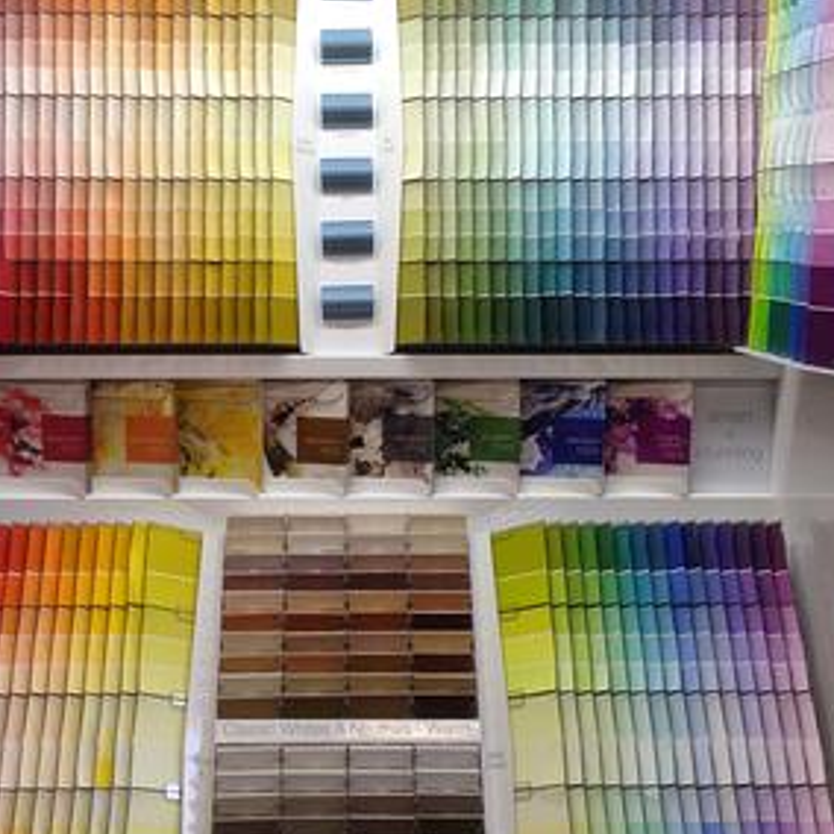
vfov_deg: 35.3
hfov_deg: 35.3
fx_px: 1308
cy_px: 396
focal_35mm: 48
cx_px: 348
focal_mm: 4.12
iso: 50
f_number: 2.4
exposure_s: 1/60
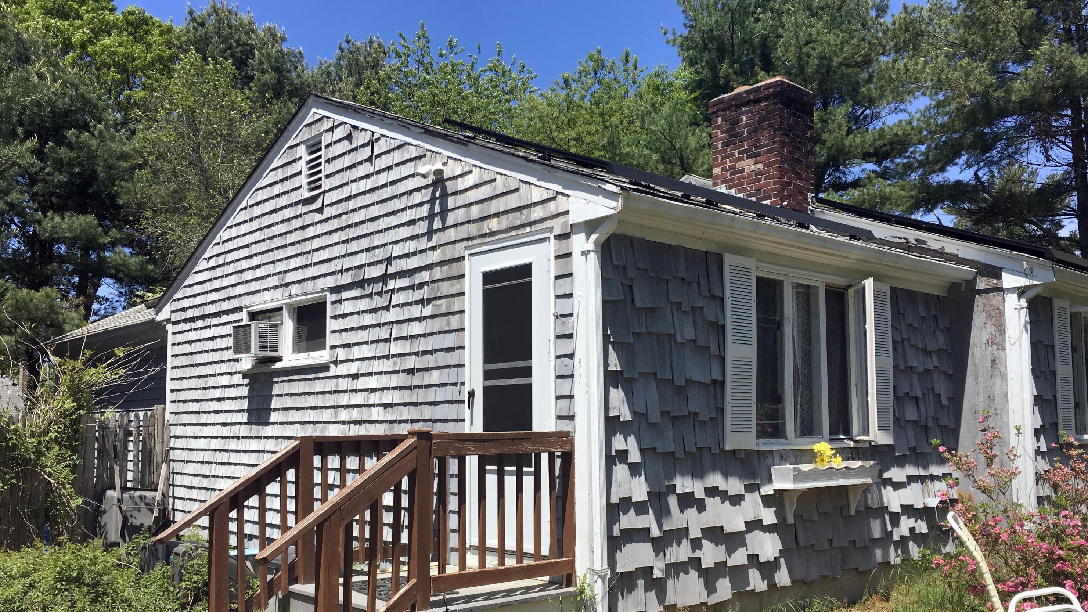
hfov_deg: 61.0
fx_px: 923
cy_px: 361
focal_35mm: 32
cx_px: 539
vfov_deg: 36.6
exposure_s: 1/1709
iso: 25
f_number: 2.2
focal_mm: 4.15
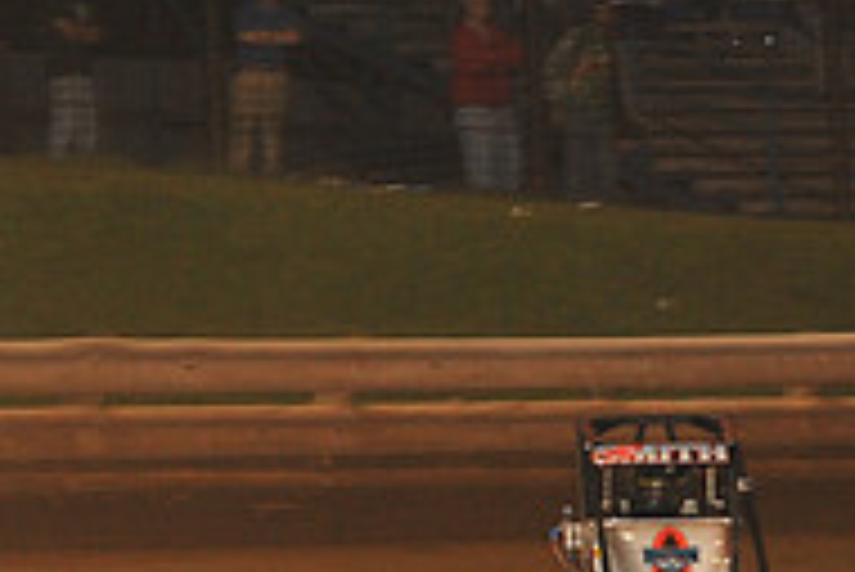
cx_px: -324
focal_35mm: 244
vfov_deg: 5.6
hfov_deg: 8.3
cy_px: 579
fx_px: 5799
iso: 1000
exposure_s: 1/250
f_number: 6.3
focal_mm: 80
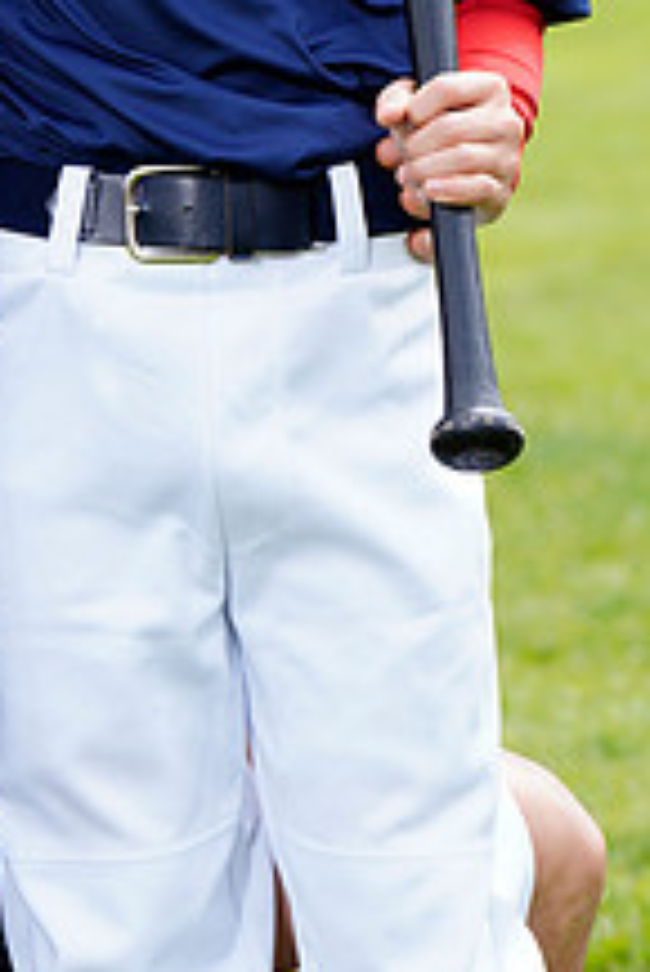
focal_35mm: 336
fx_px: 9085
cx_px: -199
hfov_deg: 4.1
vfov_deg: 6.1
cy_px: -179
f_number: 6.3
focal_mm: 126
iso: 100
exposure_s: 1/250
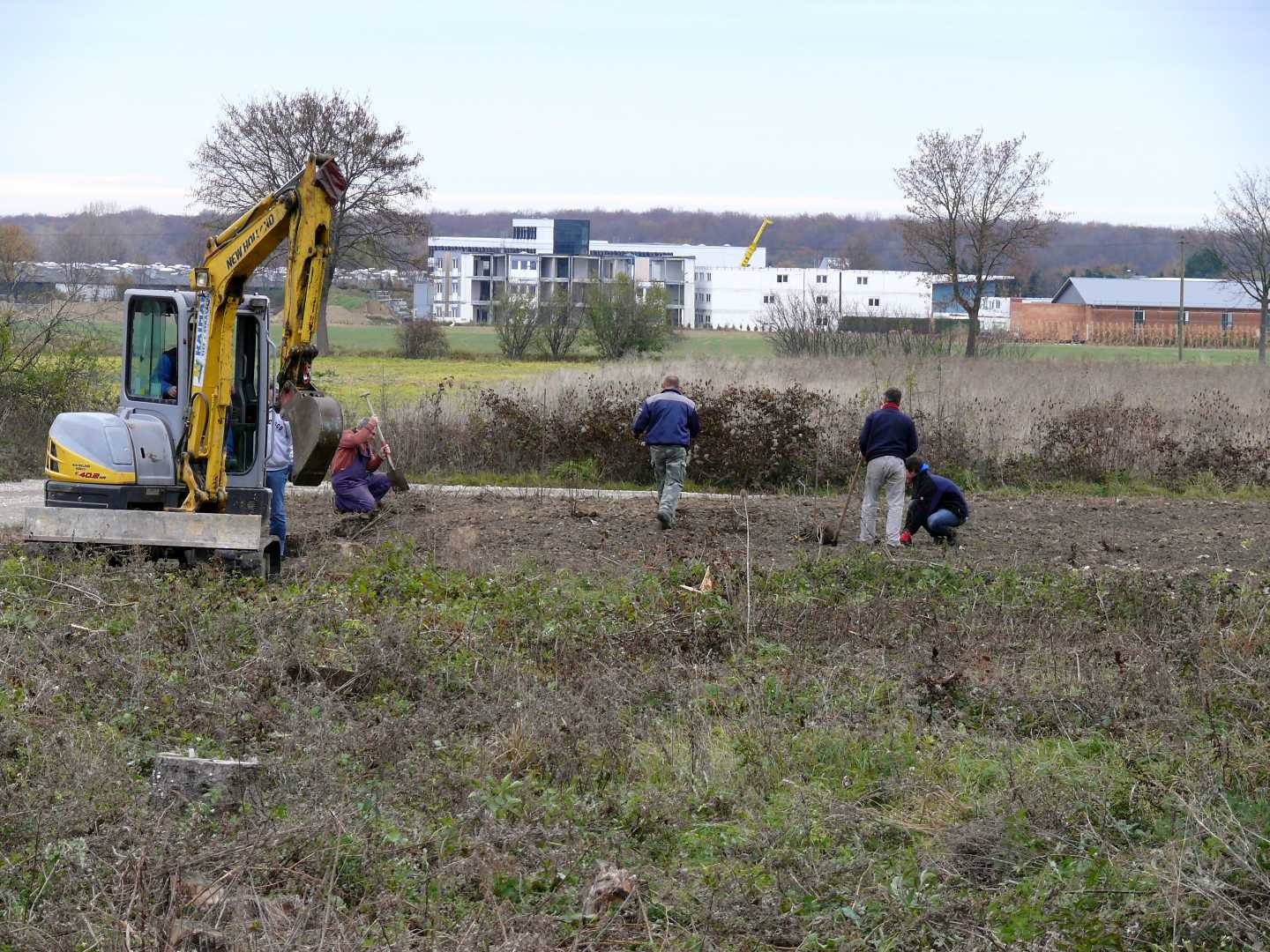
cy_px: 476
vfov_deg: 9.1
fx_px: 5980
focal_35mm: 163
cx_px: 635
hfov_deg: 12.1
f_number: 4
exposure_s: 1/100
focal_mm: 34.5
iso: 100
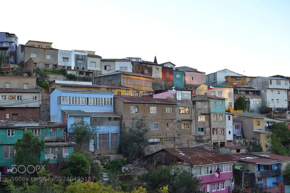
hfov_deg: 41.1
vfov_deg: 28.1
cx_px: 145
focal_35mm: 48
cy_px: 96
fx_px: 387
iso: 400
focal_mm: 32
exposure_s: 1/200
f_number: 7.1
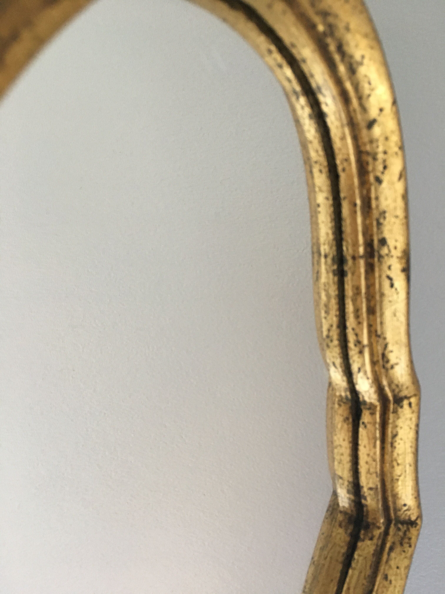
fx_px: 497
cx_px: 222
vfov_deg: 61.7
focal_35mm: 29
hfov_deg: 48.2
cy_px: 297
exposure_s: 1/33
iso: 160
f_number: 2.2
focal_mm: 4.15
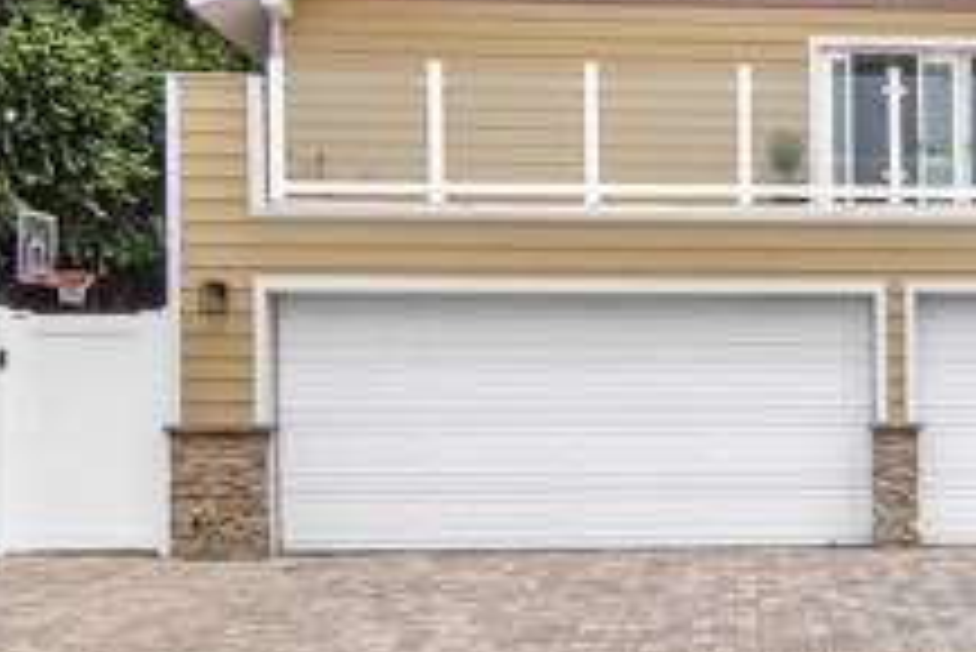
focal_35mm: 62
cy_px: 456
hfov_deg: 30.4
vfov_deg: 21.8
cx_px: 945
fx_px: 1682
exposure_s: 1/200
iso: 250
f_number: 13
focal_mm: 14
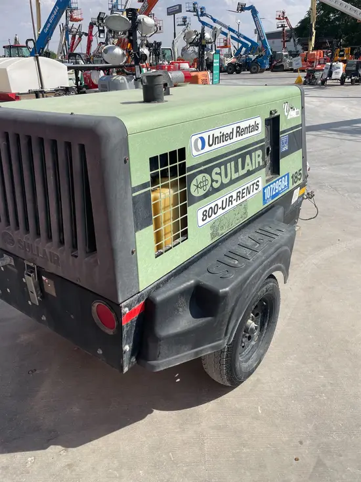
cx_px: 180
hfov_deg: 53.1
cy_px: 241
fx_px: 361
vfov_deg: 67.3
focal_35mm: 26
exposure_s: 1/4132
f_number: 1.6
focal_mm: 4.2
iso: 32
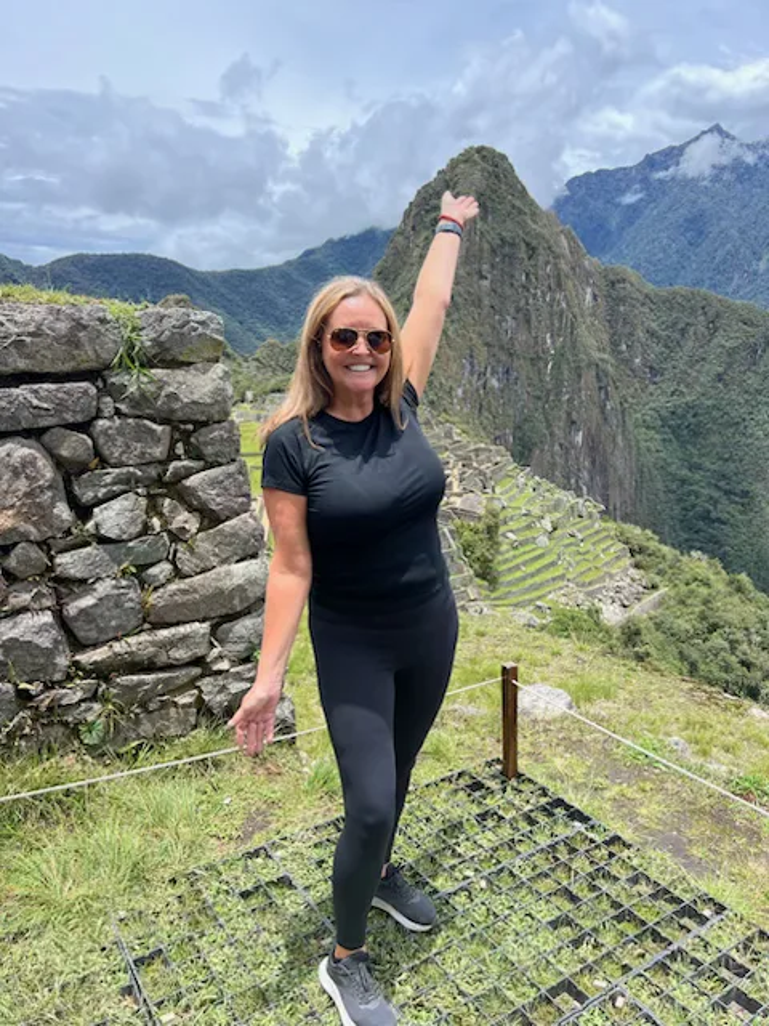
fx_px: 770
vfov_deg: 67.3
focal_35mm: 26
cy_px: 513
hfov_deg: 53.1
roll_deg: -1.1
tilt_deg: -14.9
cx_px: 384
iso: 50
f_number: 1.5
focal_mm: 5.7
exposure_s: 1/2762
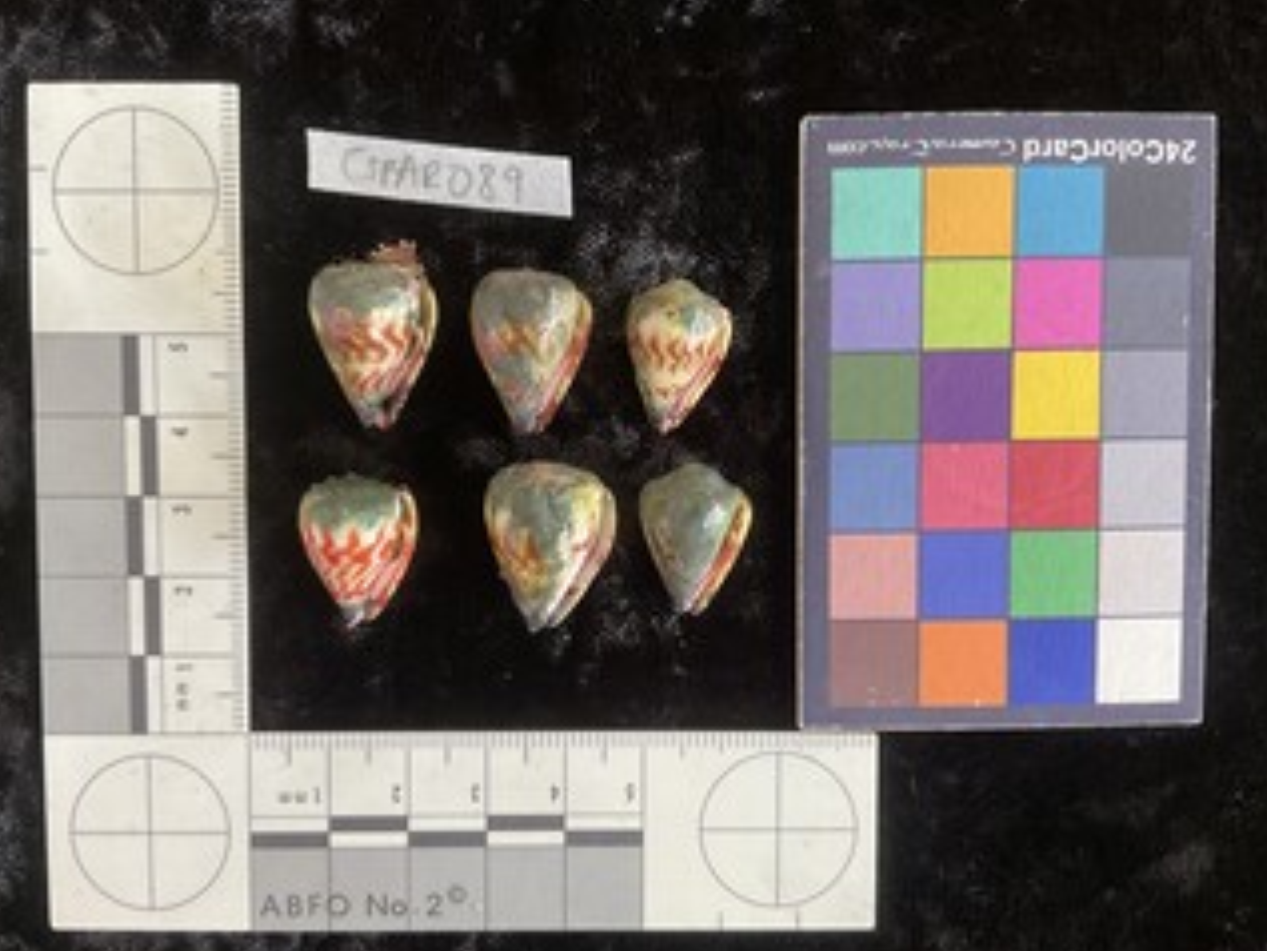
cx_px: 608
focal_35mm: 32
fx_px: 1172
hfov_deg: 56.8
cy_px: 509
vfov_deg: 44.2
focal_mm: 3
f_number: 1.8
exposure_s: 1/60
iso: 80
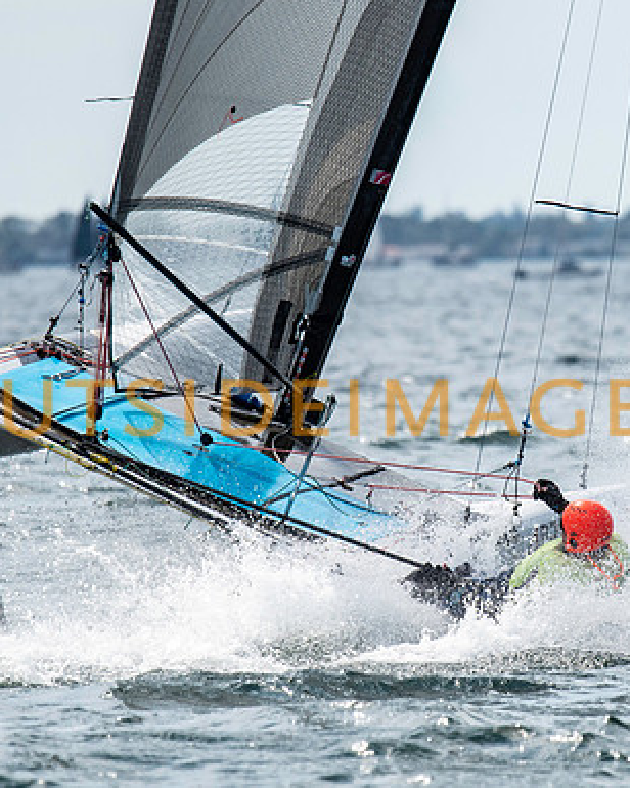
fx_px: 18273
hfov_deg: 2.0
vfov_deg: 2.5
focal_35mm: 784
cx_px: 493
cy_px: 433
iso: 400
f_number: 5
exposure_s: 1/6400
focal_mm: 300
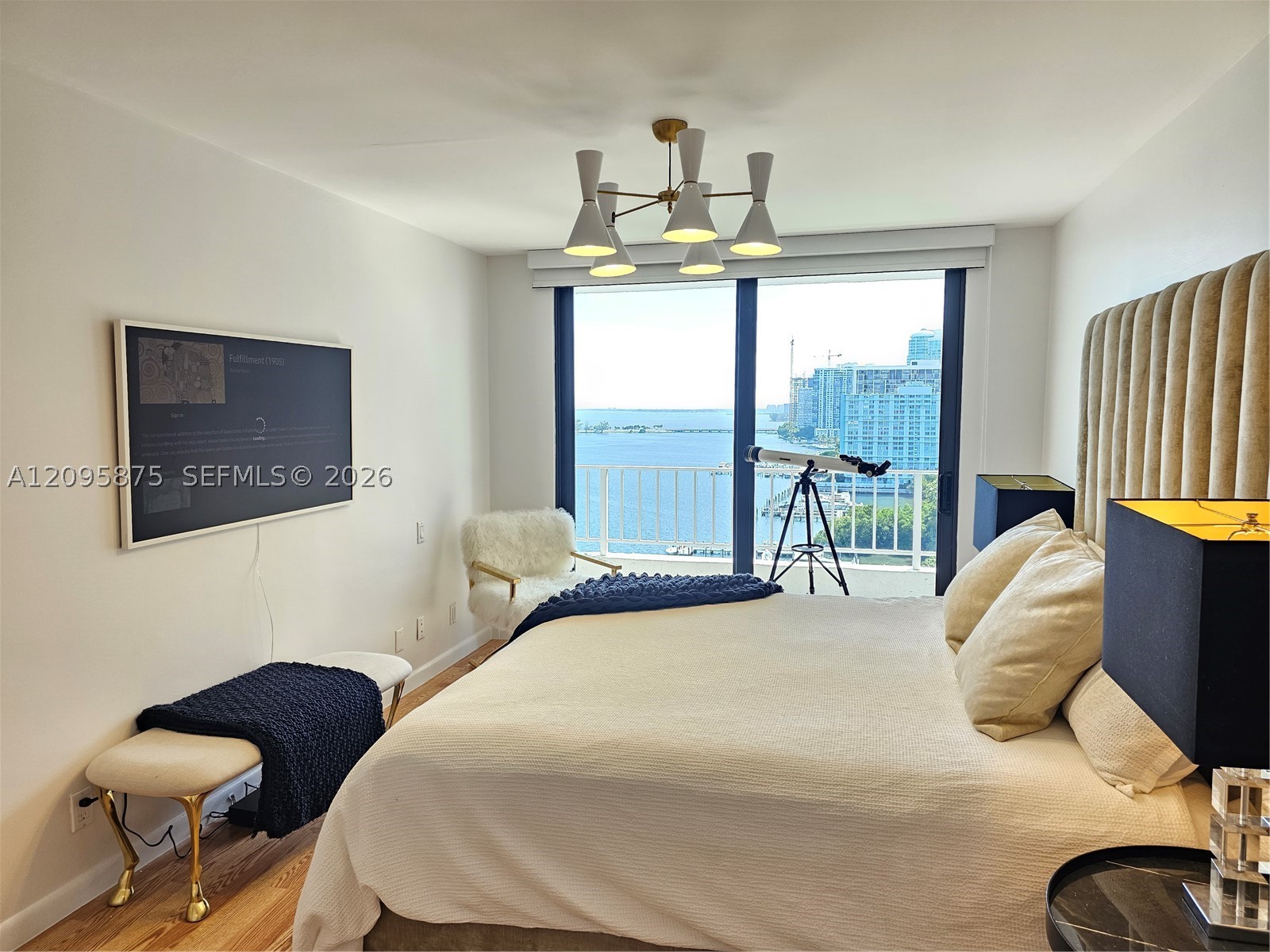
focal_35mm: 23
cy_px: 476
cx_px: 635
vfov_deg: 58.9
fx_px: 844
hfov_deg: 73.9
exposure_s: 1/120
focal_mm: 6.3
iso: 100
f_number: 1.7
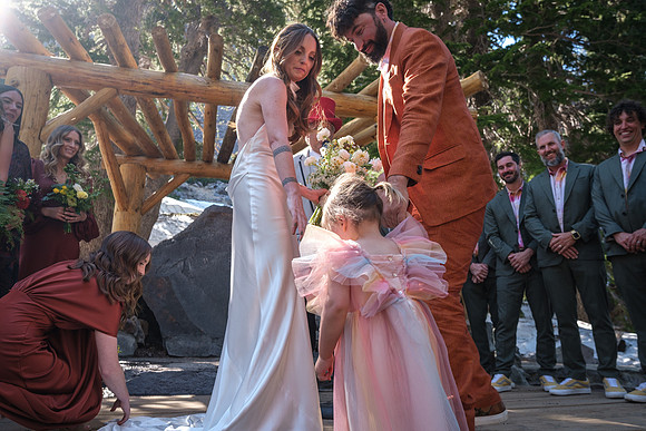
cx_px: 323
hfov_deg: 67.4
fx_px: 485
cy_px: 216
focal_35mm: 27
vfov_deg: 48.0
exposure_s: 1/250
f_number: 3.6
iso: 250
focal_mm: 18
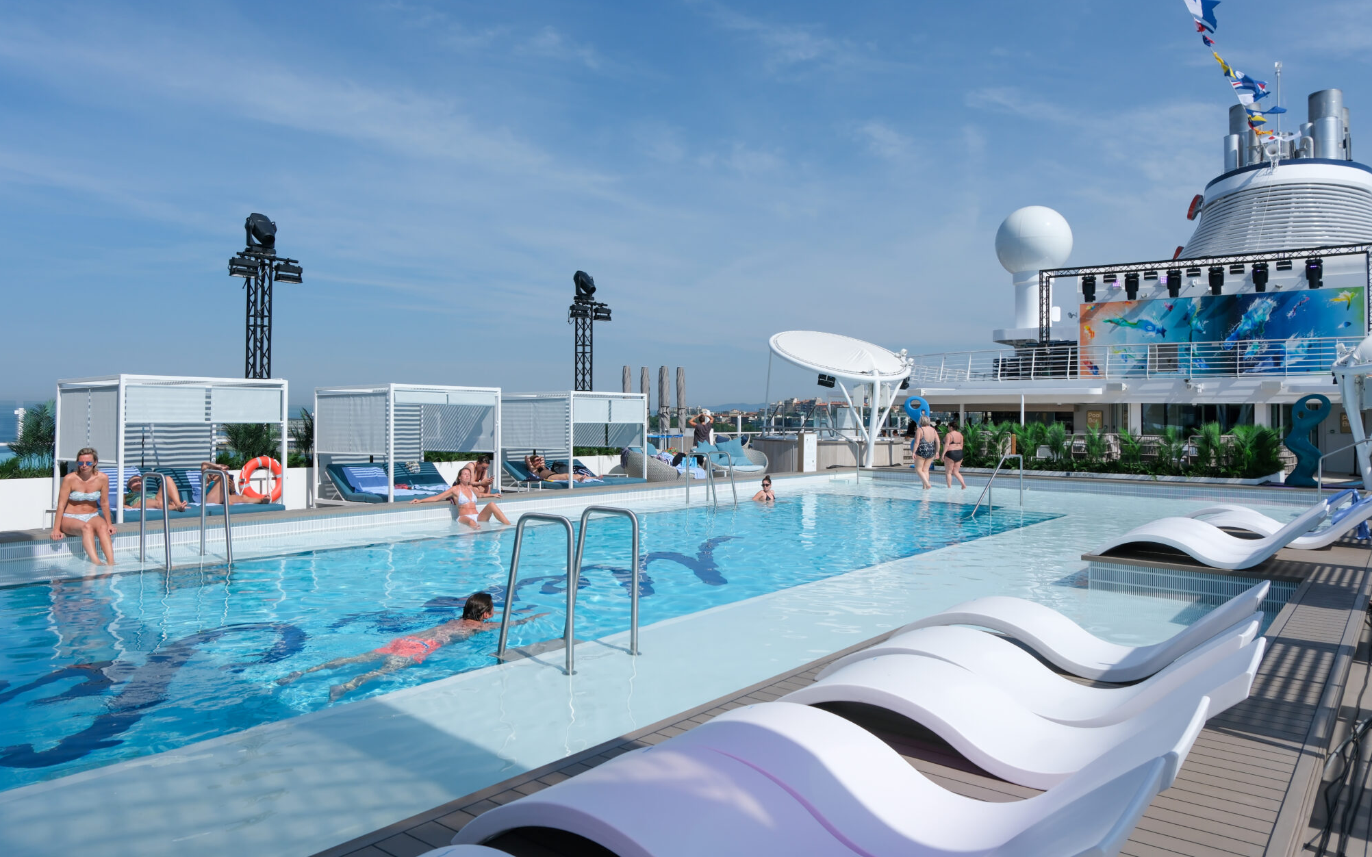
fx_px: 935
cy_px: 399
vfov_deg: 49.2
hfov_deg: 72.5
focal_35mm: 25
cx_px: 697
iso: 160
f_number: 4.5
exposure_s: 1/2200
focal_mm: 16
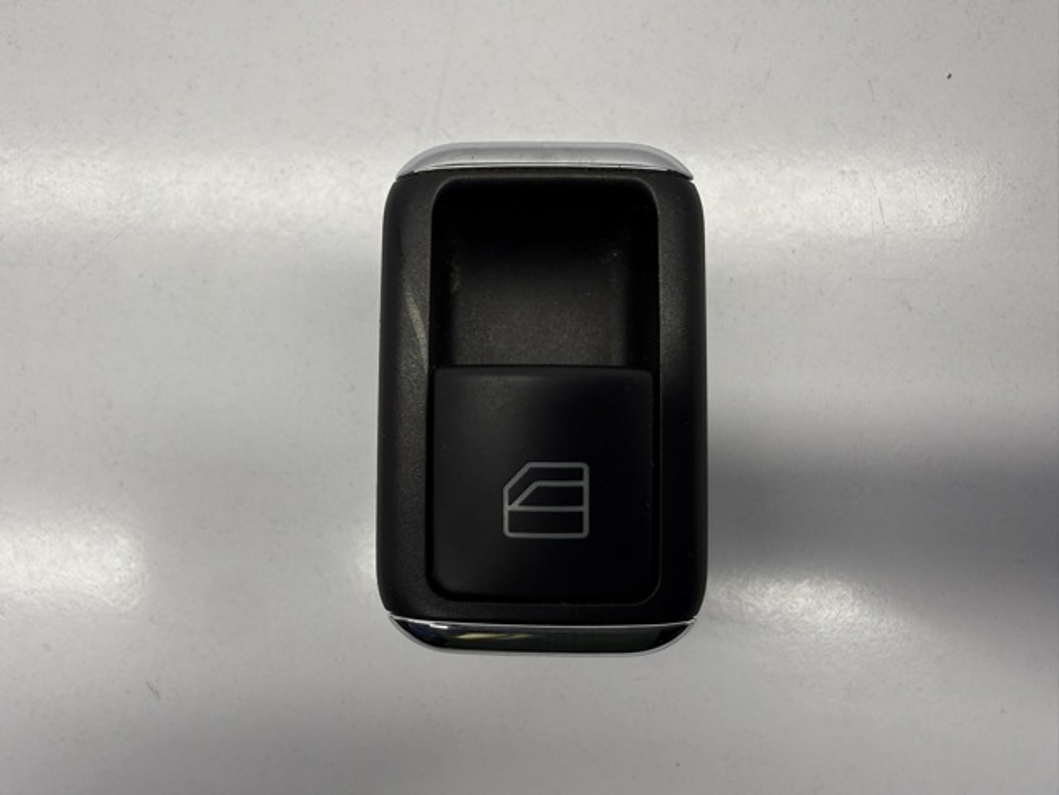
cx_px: 530
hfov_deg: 71.6
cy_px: 398
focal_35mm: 24
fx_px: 734
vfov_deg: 56.8
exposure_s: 1/192
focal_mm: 2.22
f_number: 2.2
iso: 40
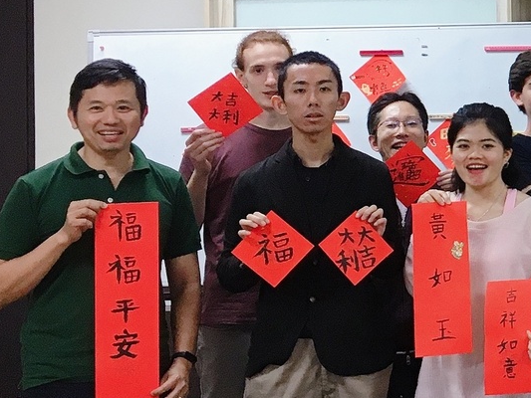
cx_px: 777
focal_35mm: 87
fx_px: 1335
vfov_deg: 17.0
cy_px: 177
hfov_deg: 19.8
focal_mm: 4.15
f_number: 2.2
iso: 64
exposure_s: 1/30
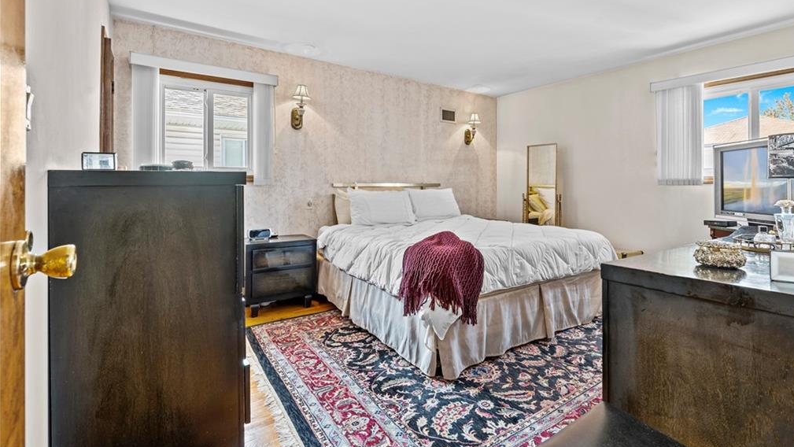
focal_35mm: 17
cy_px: 195
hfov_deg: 95.9
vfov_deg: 63.7
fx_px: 358
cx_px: 402
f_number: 8
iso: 250
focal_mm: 16
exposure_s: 2
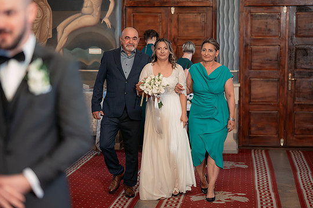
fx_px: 800
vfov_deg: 14.9
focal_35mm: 92
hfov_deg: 22.1
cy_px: 111
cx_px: 168
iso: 1600
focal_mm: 85
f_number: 2
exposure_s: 1/200
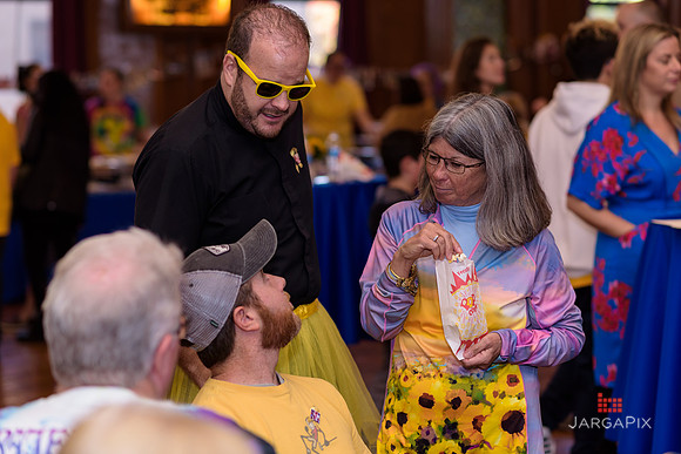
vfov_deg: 16.1
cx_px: 340
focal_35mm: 85
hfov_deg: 23.9
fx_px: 1608
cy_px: 227
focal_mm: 85
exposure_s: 1/200
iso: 320
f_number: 2.5
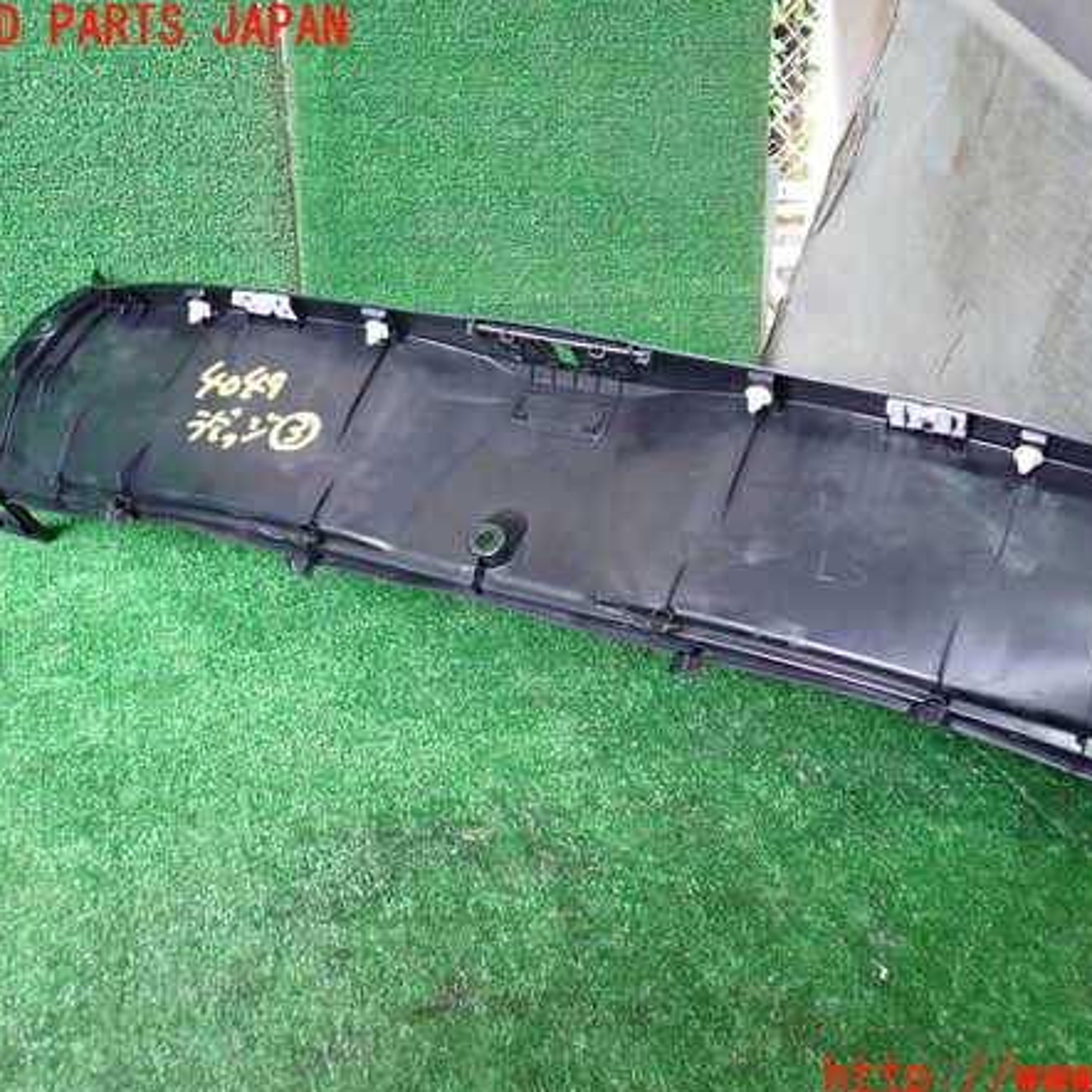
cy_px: 553
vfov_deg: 46.0
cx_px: 640
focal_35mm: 36
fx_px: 1285
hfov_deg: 45.9
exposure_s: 1/30
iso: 500
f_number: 2.3
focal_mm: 5.4
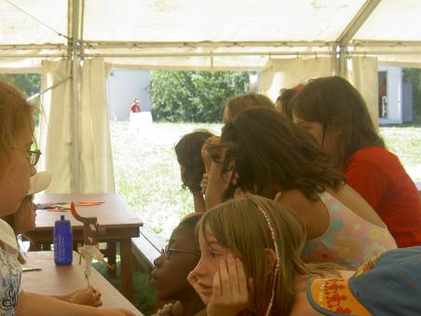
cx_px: 119
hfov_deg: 27.9
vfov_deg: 21.2
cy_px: 222
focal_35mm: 69
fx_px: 839
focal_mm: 8
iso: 100
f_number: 2.8
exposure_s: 1/200
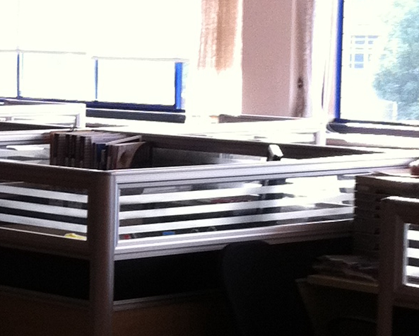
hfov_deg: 12.7
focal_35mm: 149
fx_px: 1849
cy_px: 156
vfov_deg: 10.4
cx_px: -15
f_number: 2.8
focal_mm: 3.85
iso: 100
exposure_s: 1/40
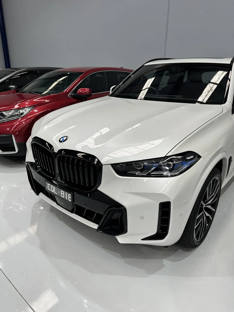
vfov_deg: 71.6
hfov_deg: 56.8
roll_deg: -3.9
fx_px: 216
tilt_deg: -18.8
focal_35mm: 24
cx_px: 117
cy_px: 156
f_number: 1.78
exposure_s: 1/100
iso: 64
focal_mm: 6.86
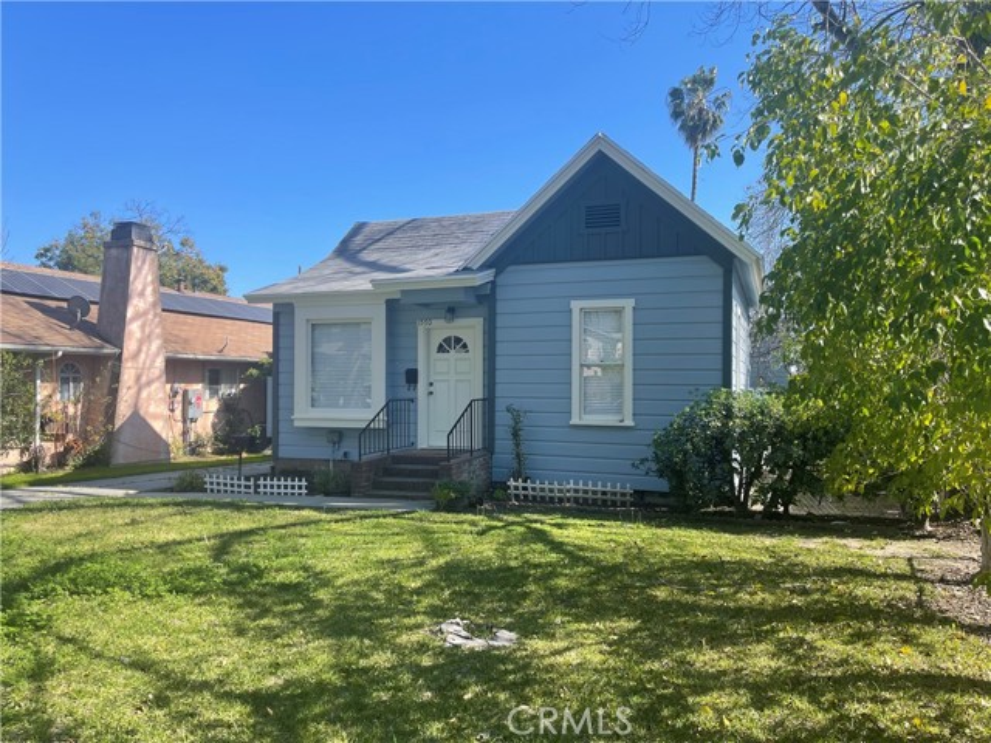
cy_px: 372
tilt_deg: +0.7
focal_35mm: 26
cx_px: 496
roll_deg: -0.2
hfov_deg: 67.3
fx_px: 744
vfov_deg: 53.1
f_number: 1.6
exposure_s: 1/1475
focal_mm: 5.1
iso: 32
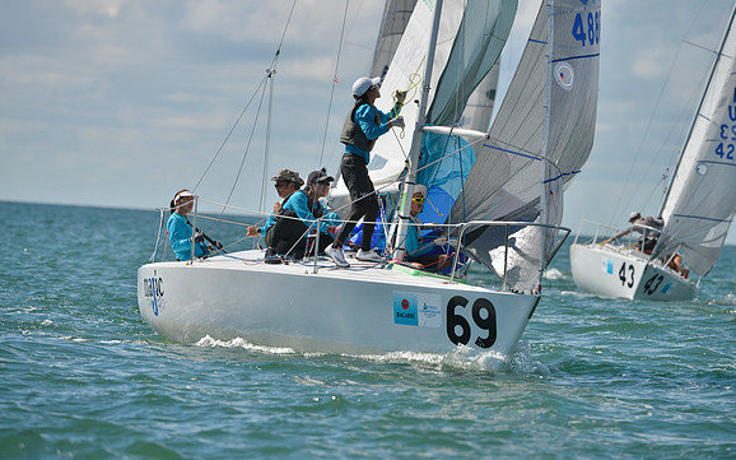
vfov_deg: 3.8
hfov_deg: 6.0
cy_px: 217
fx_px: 6979
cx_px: 368
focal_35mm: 348
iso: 200
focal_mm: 340
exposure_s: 1/1250
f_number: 7.1
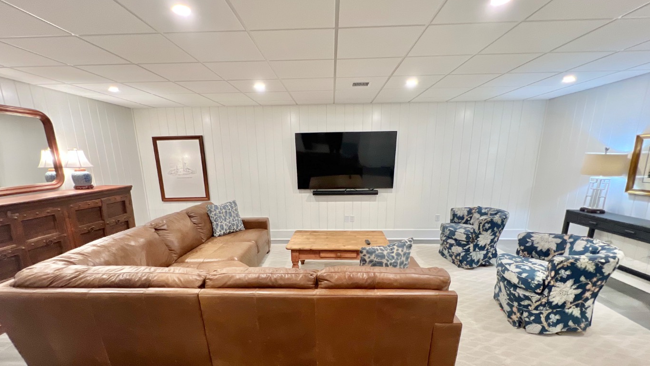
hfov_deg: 103.0
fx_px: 259
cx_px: 320
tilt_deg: -14.4
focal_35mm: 15
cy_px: 226
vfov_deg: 69.5
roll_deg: +0.5
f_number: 1.8
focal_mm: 1.57
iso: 250
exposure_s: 1/60
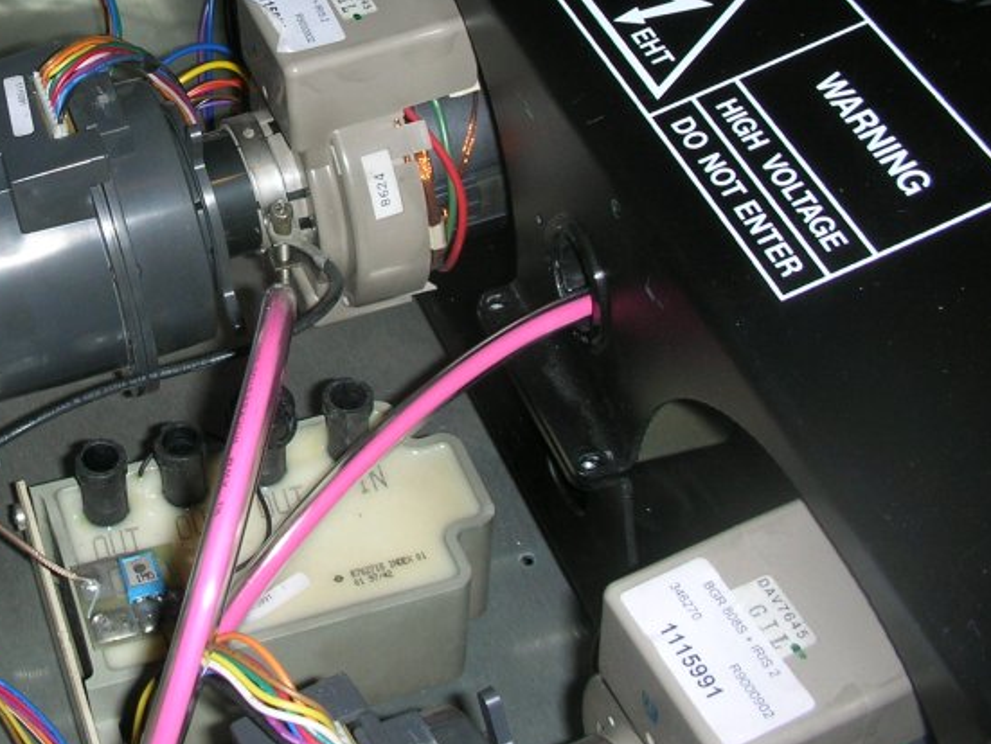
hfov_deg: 28.9
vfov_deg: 22.3
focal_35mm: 65
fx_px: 1862
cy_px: 129
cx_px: 146
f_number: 3
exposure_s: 1/60.1
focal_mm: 5.8
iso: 50
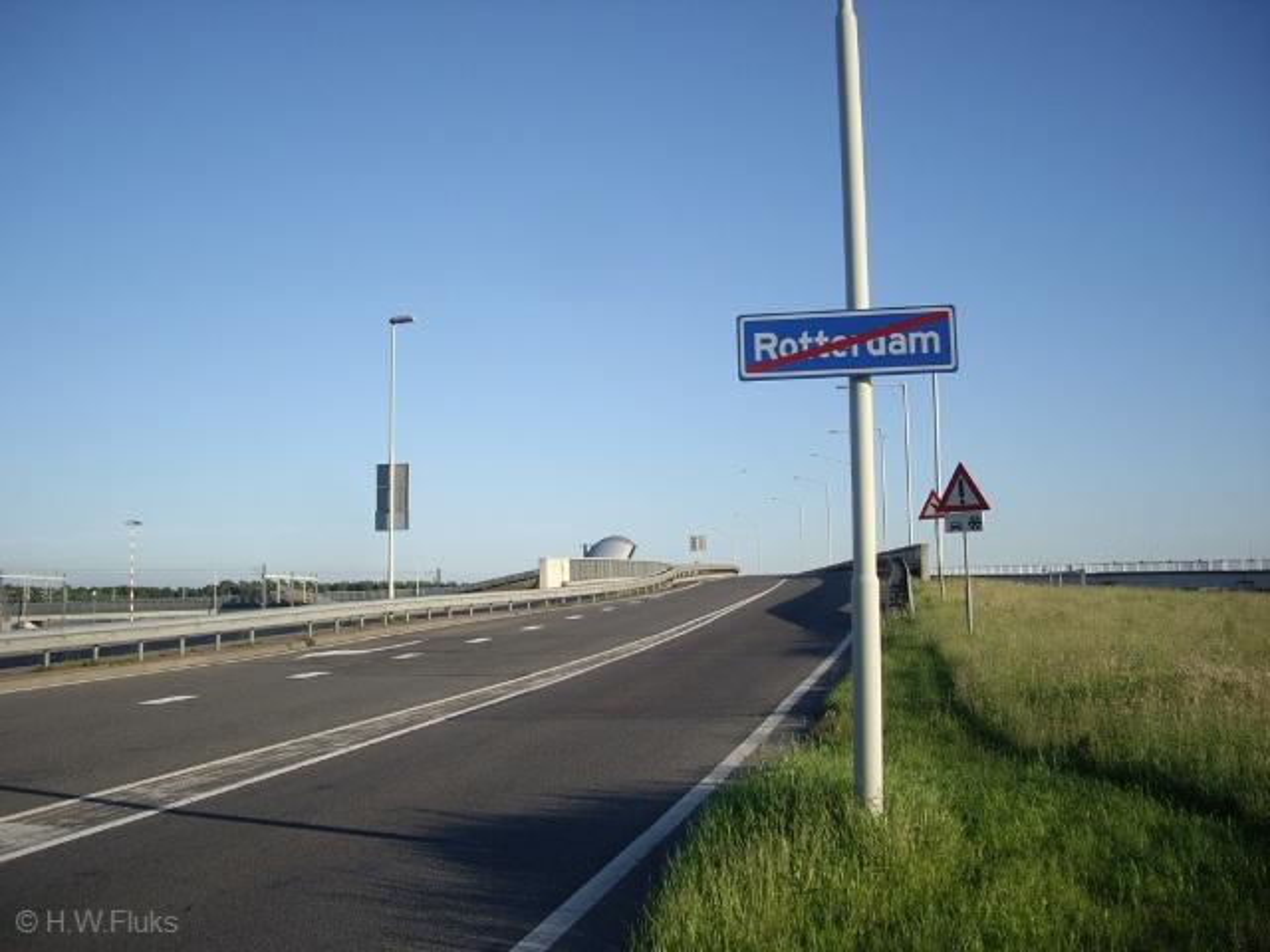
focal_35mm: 38
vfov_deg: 37.7
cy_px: 476
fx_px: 1394
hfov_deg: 49.0
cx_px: 635
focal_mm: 7.9
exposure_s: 1/640
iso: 64
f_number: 2.8
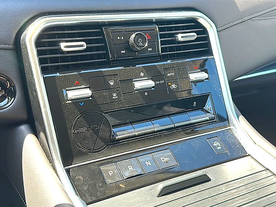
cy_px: 104
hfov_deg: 51.4
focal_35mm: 36
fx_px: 287
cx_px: 138
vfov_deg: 39.7
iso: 125
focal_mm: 6.86
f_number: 1.78
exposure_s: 1/208
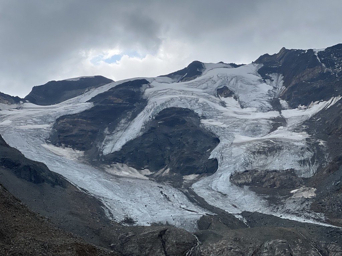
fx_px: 761
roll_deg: +2.0
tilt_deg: +14.7
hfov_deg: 25.3
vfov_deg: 19.1
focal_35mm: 77
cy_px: 128
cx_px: 171
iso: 200
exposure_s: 1/1508
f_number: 2.8
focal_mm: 9
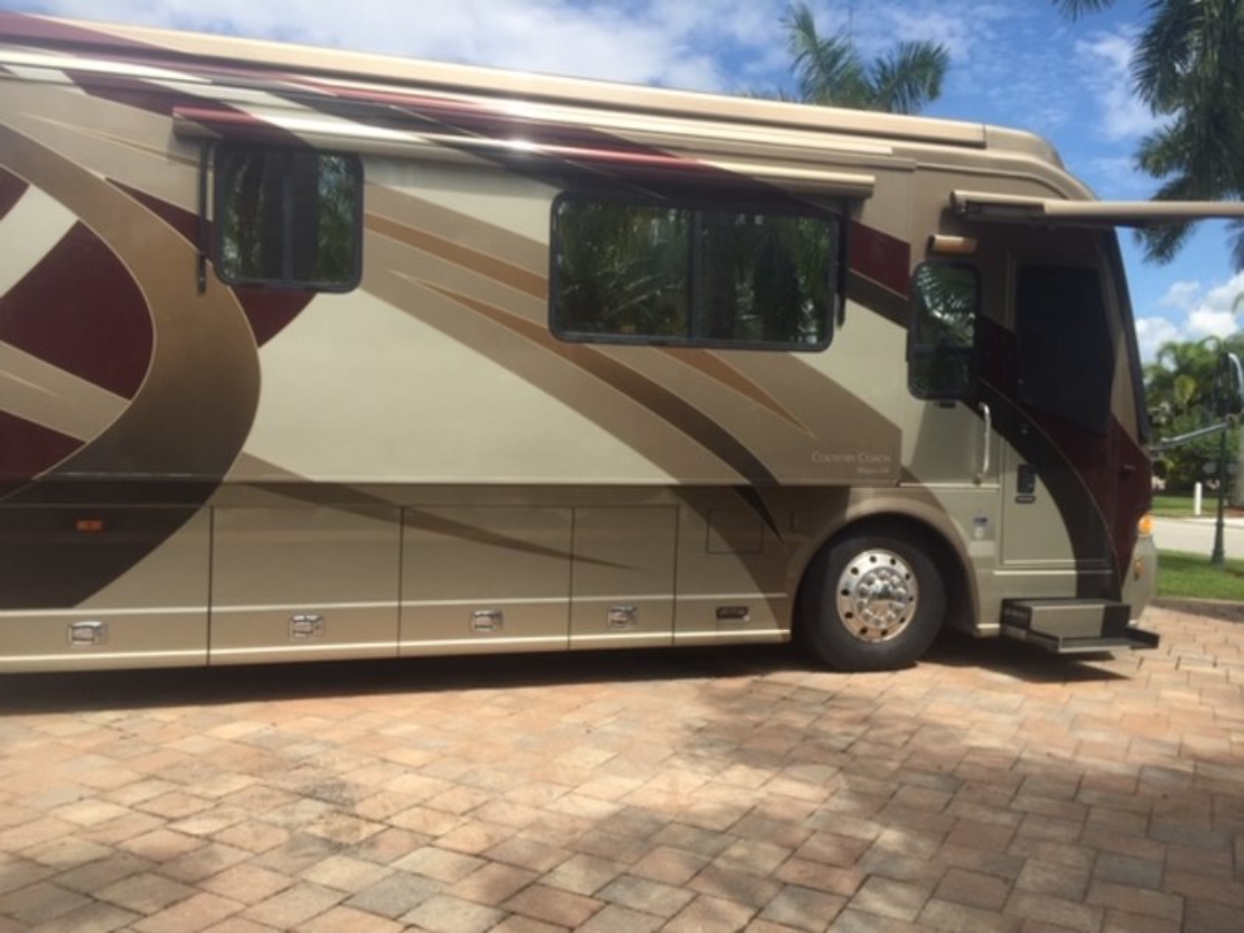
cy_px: 466
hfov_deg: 61.7
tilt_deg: -2.2
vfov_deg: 48.2
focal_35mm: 29
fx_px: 1042
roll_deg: -1.5
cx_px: 622
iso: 32
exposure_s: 1/1582
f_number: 2.2
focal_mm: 4.15
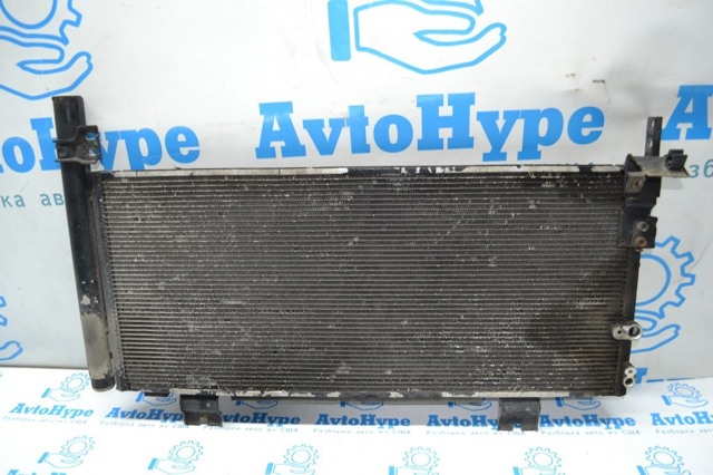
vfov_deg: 47.9
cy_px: 238
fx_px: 534
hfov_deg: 67.4
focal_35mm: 27
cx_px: 356
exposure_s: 1/60
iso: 400
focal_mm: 18
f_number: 3.5
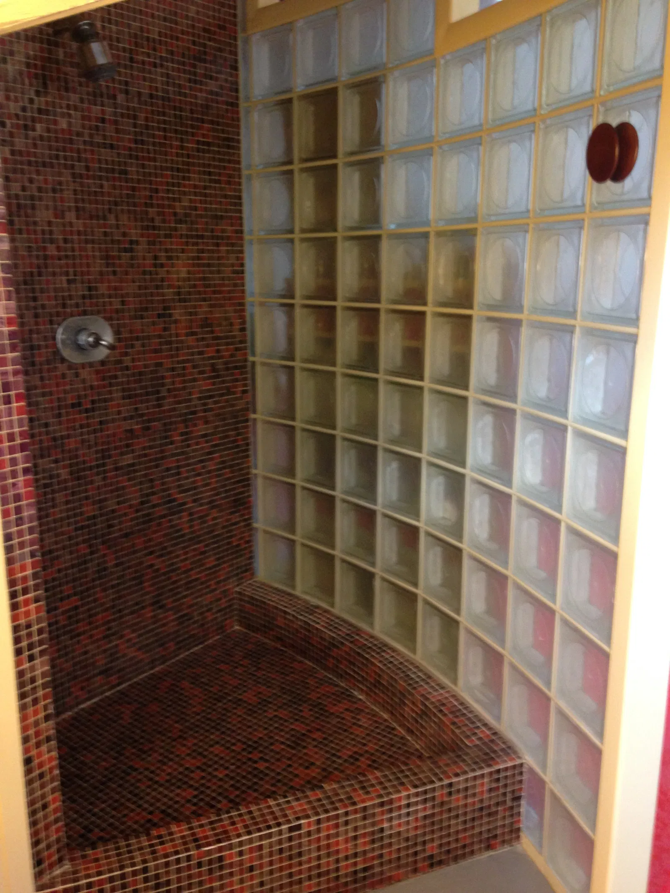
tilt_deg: -9.7
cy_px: 446
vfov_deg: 55.4
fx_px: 852
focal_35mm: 33
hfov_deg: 42.9
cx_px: 335
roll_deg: +0.1
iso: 160
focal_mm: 4.12
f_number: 2.4
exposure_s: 1/20
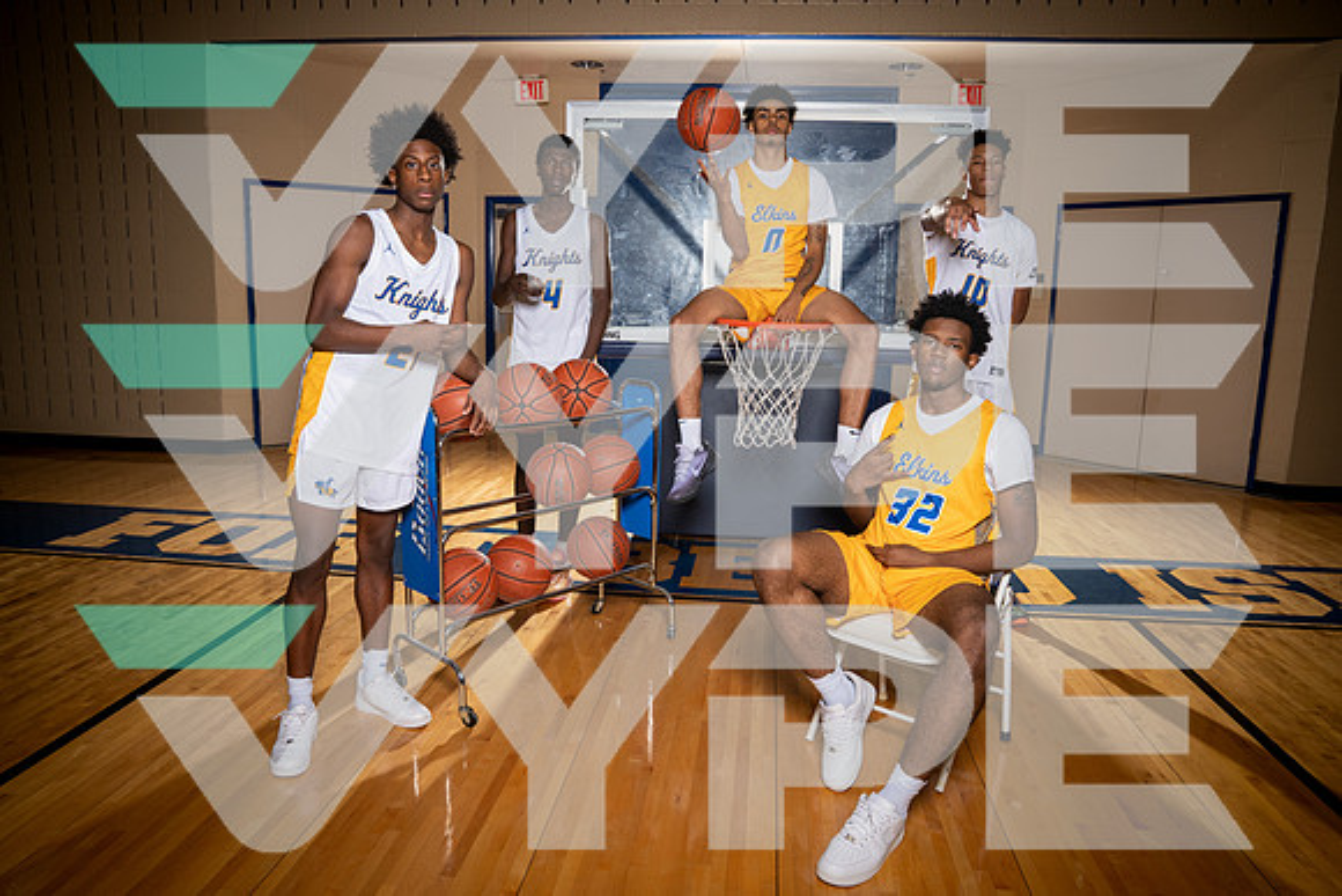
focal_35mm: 24
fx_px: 895
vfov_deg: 53.2
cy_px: 448
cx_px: 671
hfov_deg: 73.7
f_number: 8
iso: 640
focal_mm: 24
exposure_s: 1/250
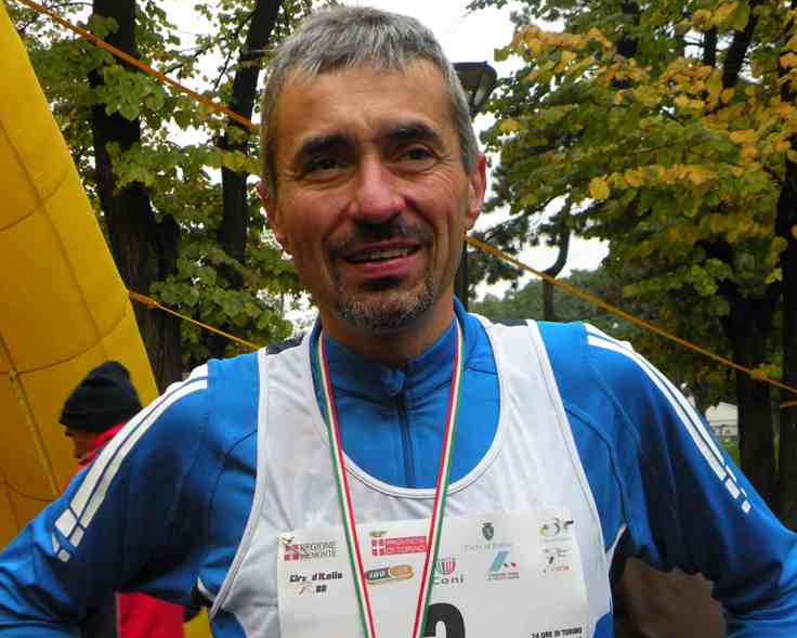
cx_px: 398
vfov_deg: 26.4
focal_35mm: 57
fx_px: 1345
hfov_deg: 33.0
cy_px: 476
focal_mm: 7.4
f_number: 3.2
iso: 83
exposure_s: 1/60.5
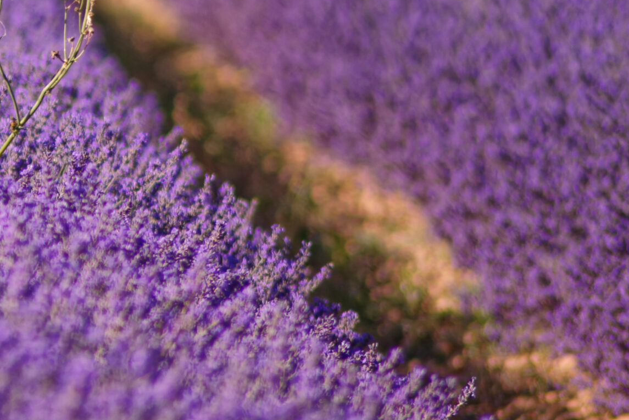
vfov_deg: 1.4
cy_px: 83
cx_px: -62
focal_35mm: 1006
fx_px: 17580
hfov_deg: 2.0
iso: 800
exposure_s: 1/2500
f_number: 6.3
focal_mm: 300
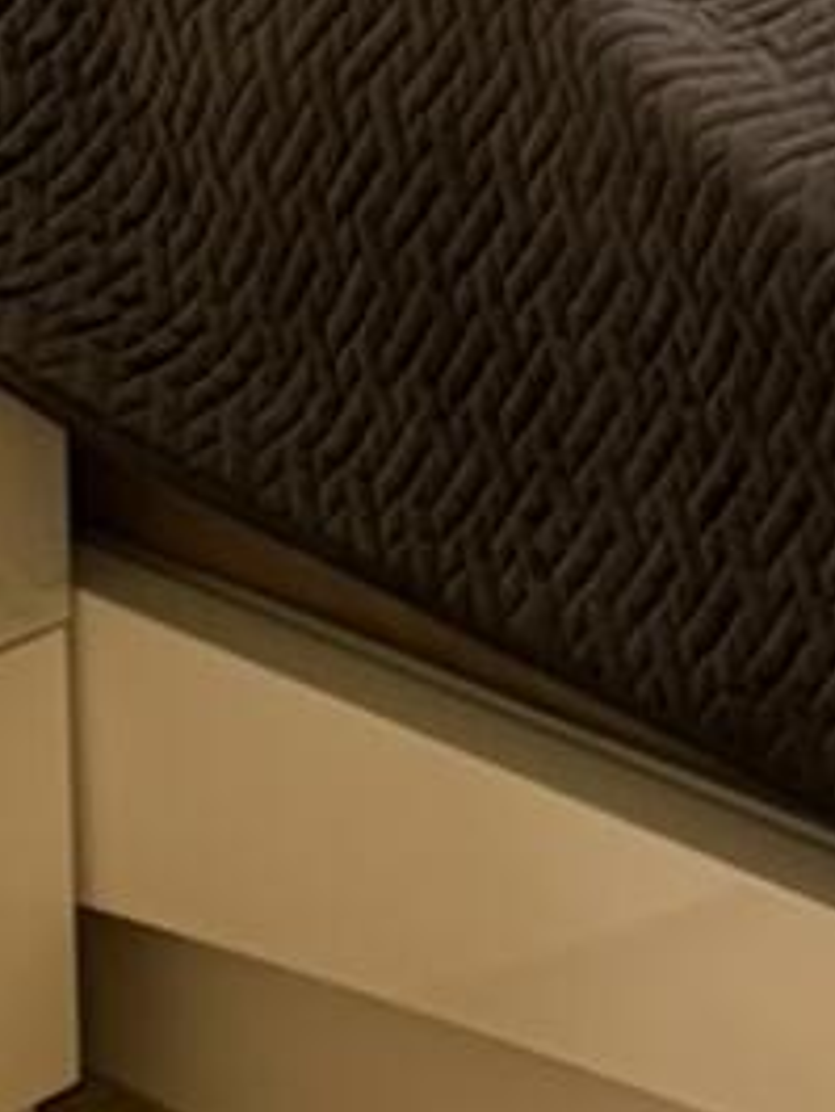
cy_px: -860
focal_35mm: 196
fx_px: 6299
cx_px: 2270
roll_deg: -1.3
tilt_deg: -6.9
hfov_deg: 7.0
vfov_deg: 9.6
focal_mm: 5.96
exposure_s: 1/60
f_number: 1.6
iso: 250
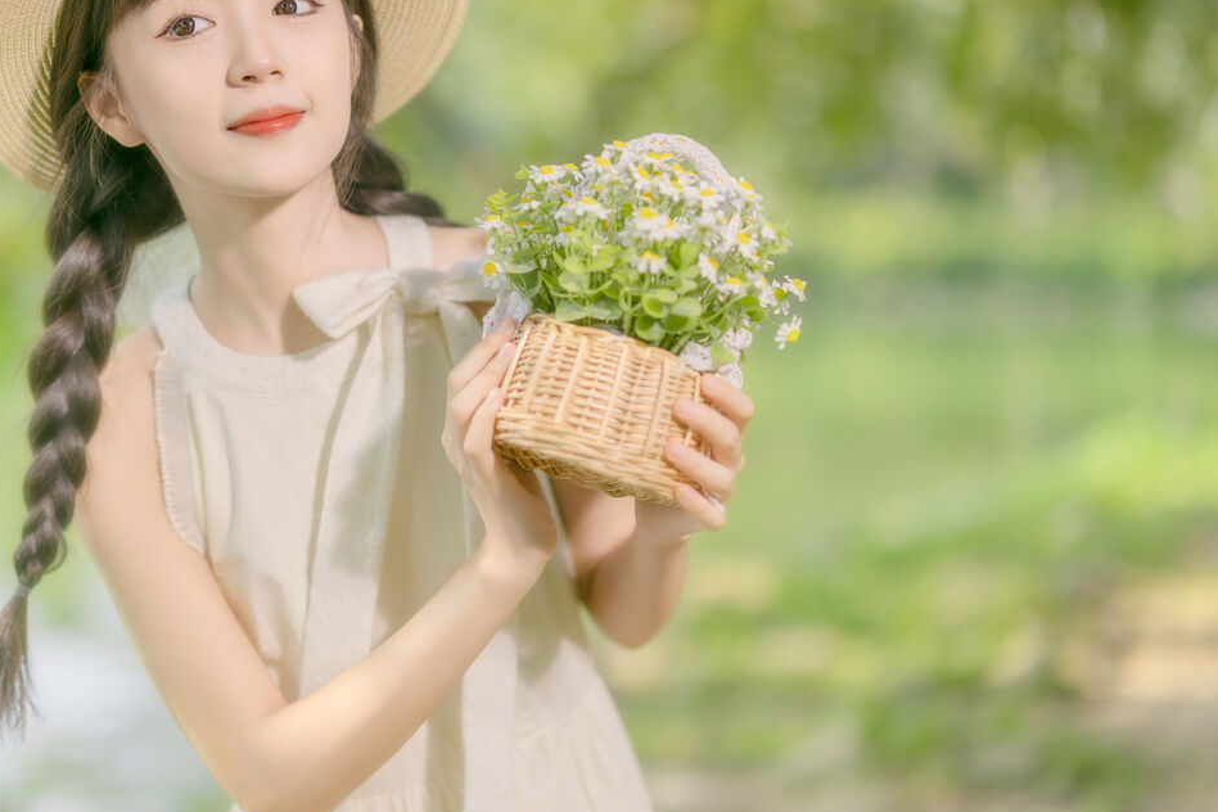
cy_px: 337
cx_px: 484
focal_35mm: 62
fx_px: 2098
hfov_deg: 32.3
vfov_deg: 21.9
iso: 100
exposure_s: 1/3200
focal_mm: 50
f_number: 1.2
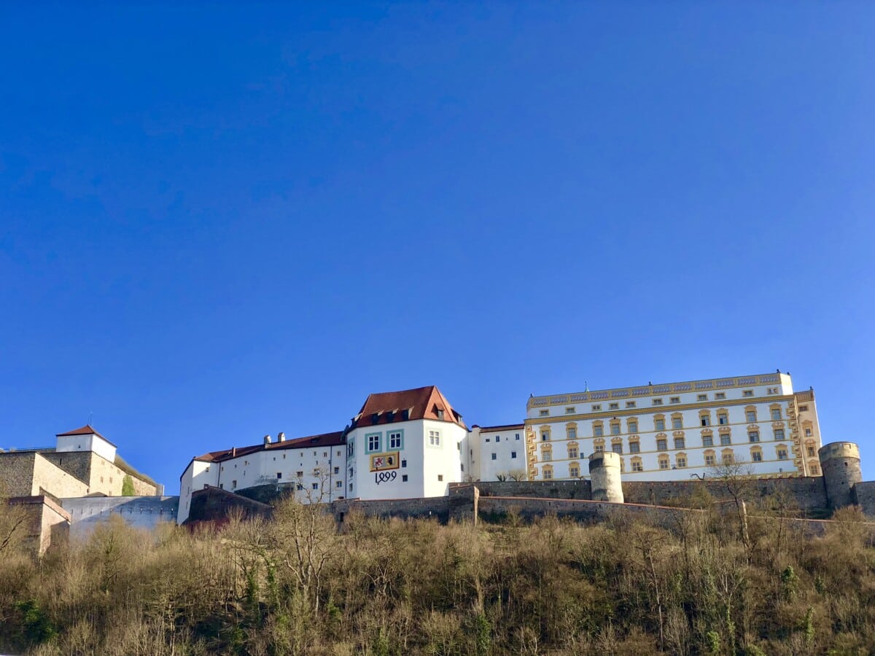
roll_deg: +0.9
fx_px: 1314
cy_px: 328
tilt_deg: +25.3
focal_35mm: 52
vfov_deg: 28.0
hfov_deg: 36.8
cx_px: 438
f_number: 2.4
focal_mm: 6
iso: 16
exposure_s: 1/727
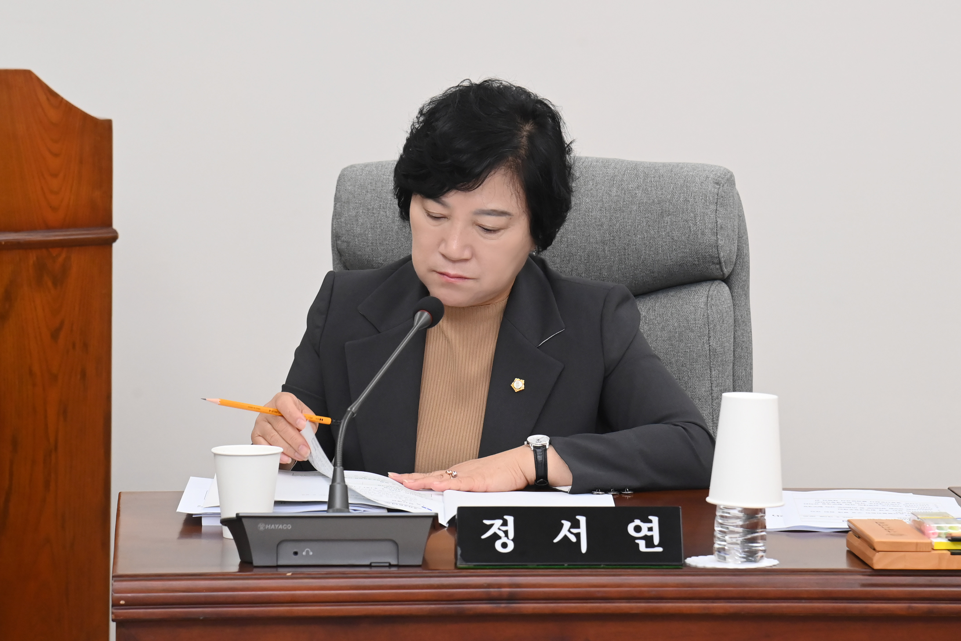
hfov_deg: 17.1
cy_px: 320
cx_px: 480
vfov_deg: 11.4
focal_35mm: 120
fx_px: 3203
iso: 3200
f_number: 7.1
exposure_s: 1/250
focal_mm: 120
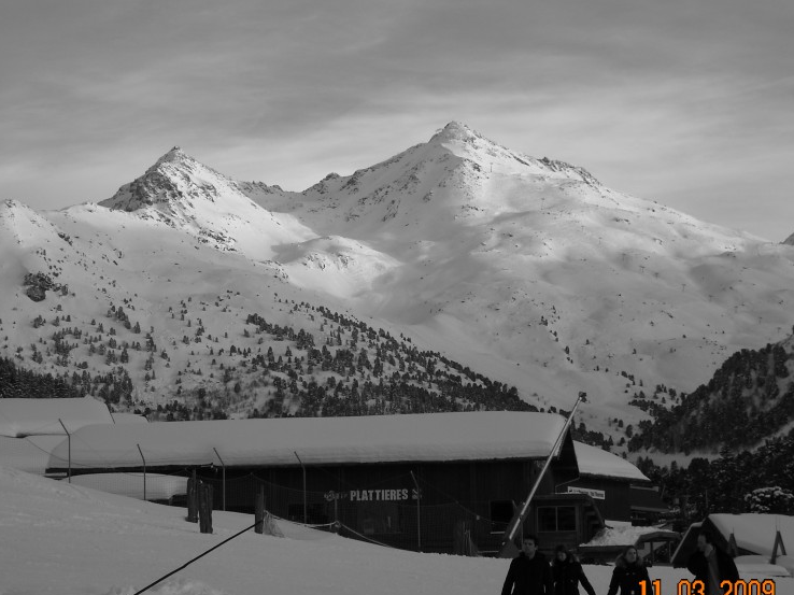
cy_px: 326
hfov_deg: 18.6
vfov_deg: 14.0
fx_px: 2431
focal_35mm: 106
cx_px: 366
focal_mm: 15.32
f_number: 4.4
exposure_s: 1/260
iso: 64
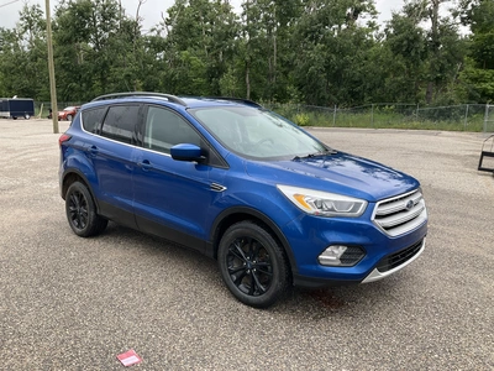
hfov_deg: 61.7
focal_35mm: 29
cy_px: 186
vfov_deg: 48.2
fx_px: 414
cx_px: 247
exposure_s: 1/181
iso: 20
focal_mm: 3
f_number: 1.8
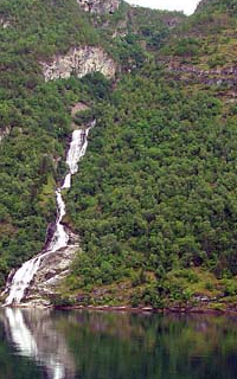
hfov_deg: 17.8
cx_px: 85
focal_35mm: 73
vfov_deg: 28.0
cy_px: 252
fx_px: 754
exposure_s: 1/160
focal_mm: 8.2
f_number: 5
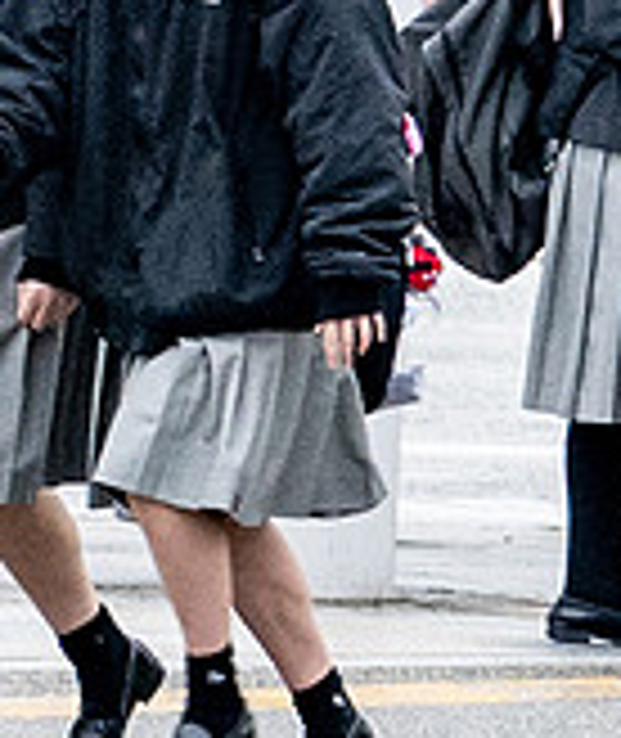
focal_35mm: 1048
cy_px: 1128
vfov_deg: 1.8
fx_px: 23361
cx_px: 2283
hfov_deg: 1.5
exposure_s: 1/400
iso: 500
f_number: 4
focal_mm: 70
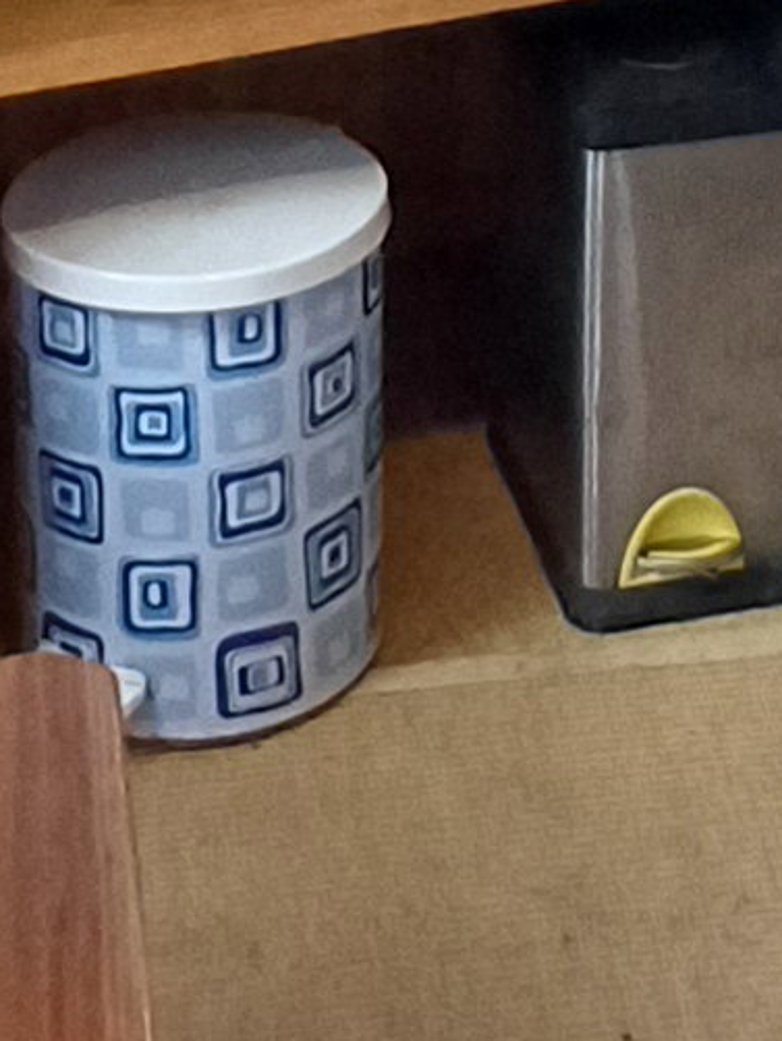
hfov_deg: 14.1
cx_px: 693
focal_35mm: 104
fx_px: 3130
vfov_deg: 16.2
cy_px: -780
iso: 200
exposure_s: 1/50
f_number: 2.2
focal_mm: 1.64
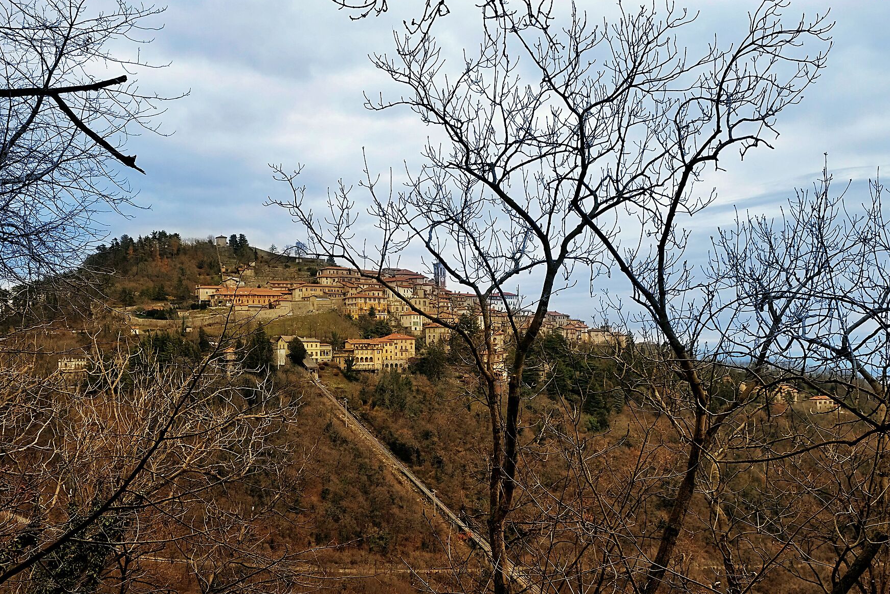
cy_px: 354
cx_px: 360
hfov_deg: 48.2
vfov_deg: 33.3
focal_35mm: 40
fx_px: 989
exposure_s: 1/210
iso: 200
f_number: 5
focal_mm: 19.6
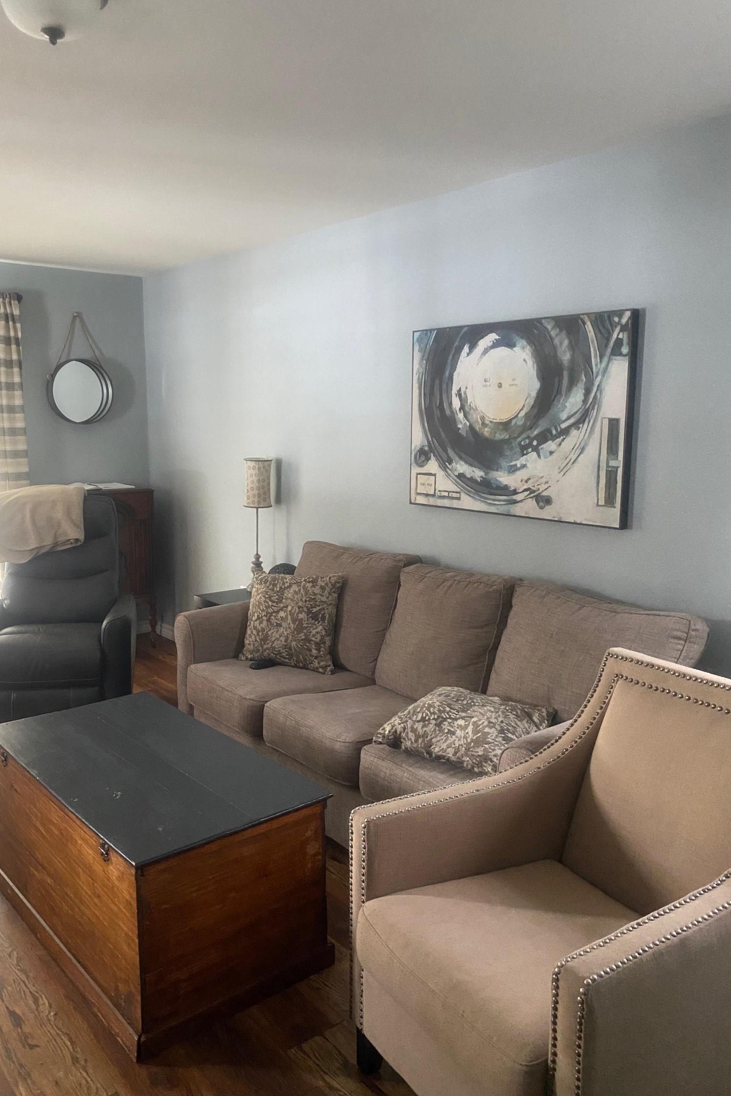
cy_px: 545
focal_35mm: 28
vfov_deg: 65.5
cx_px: 319
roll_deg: -0.1
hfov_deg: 46.3
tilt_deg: -8.0
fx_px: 853
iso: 500
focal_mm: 4.25
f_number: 1.8
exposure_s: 1/60
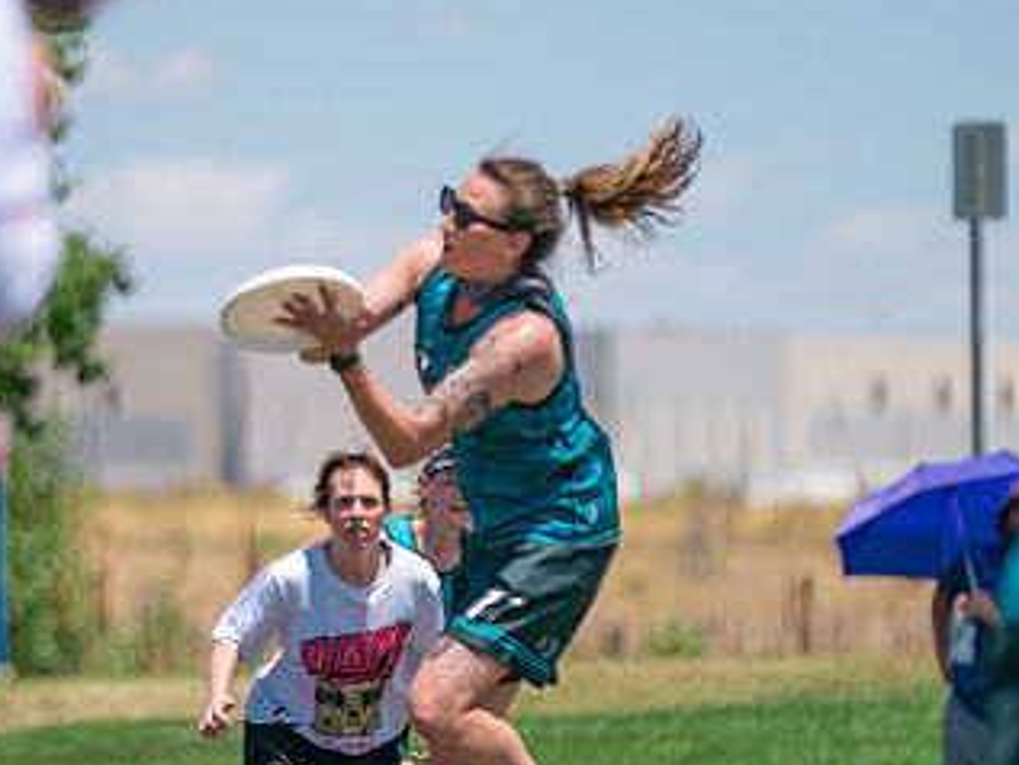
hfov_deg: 3.8
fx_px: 15372
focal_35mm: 522
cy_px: 340
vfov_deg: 2.9
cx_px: 389
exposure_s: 1/4000
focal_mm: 200
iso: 200
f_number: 2.8
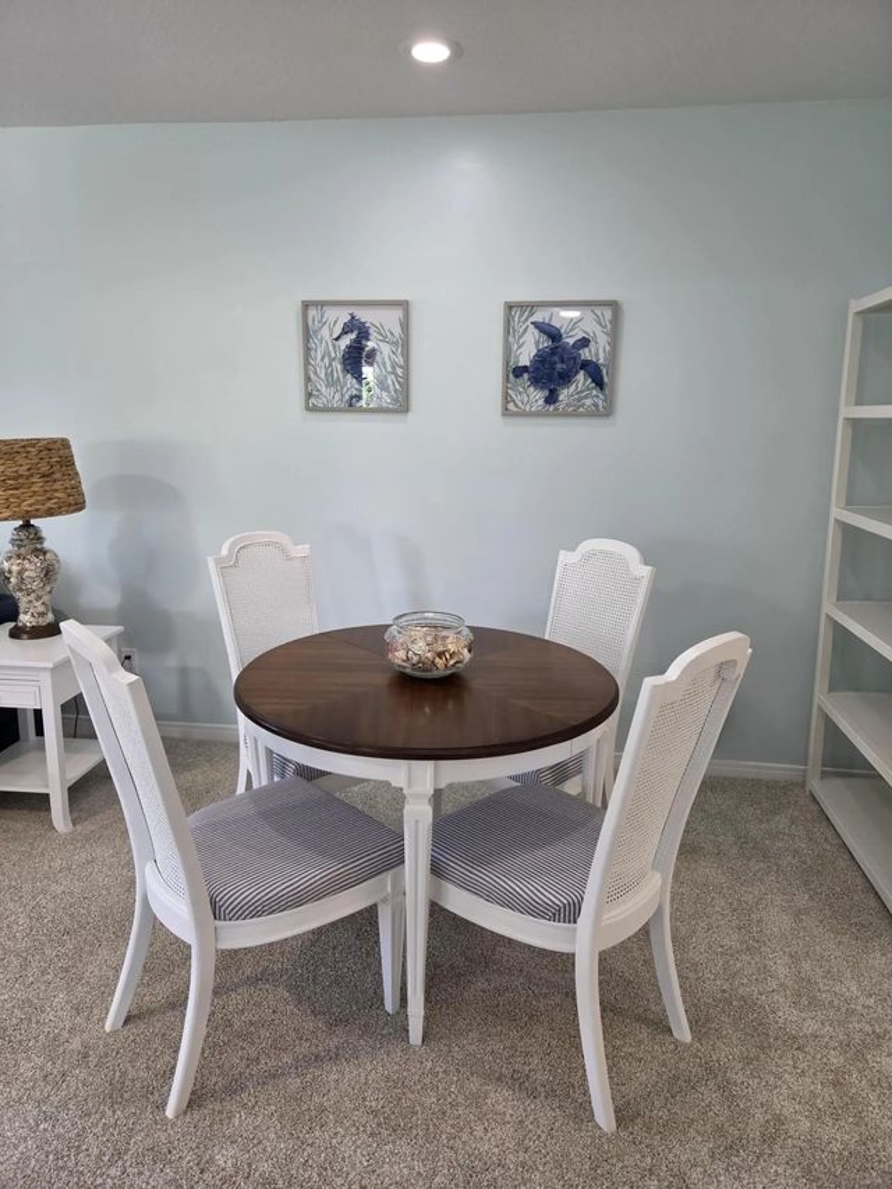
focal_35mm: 23
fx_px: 790
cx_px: 446
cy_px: 594
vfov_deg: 73.9
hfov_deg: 58.9
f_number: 1.8
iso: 250
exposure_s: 1/120
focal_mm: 5.4
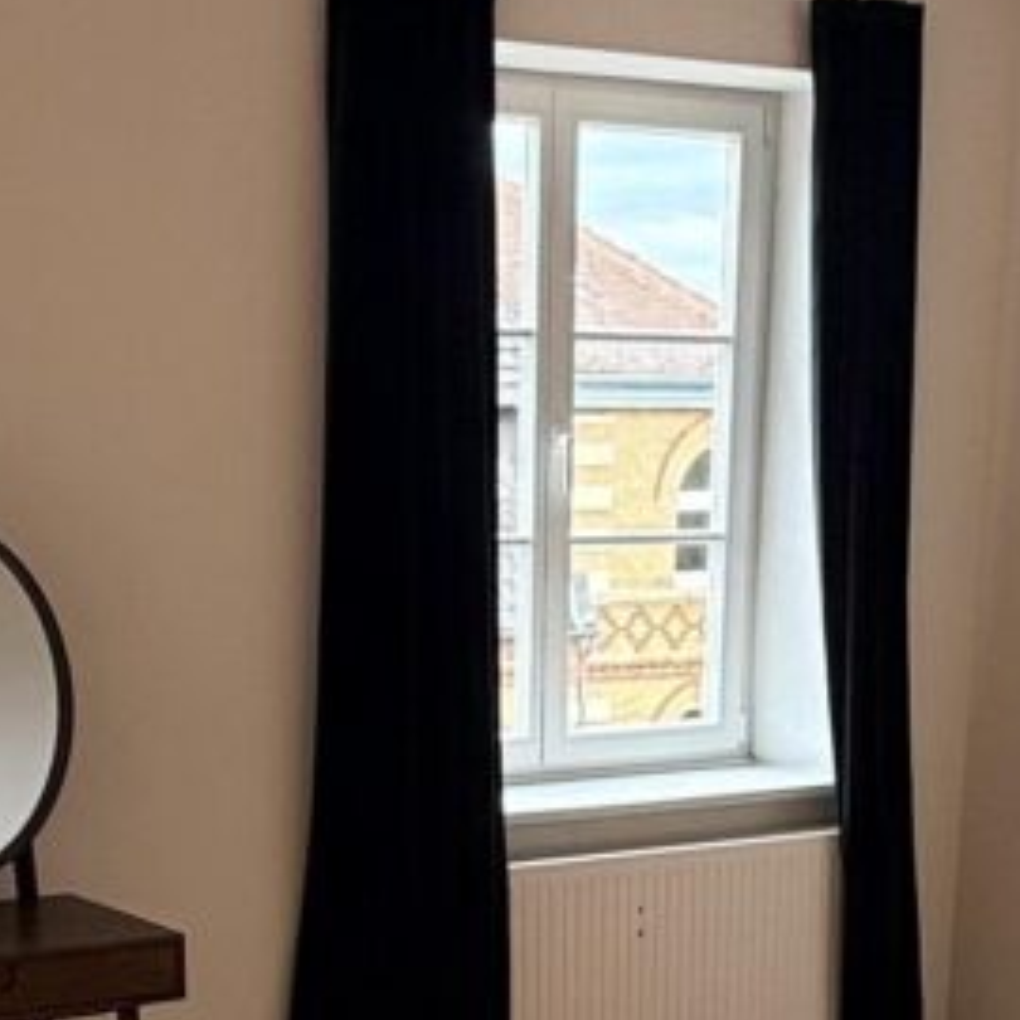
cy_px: 1012
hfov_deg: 26.1
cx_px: 453
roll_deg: -0.7
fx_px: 2200
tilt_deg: -14.7
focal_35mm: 66
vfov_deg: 24.9
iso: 64
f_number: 2.2
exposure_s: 1/99
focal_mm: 2.22
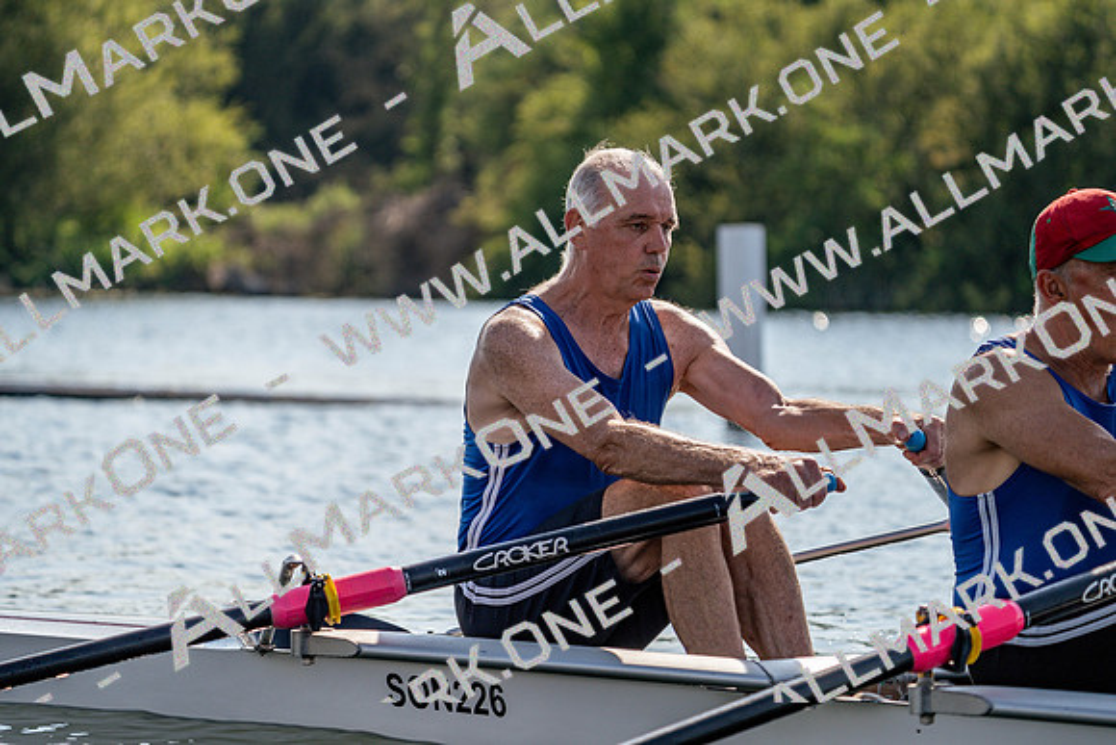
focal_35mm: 200
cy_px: 372
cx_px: 558
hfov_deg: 10.3
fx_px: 6201
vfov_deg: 6.9
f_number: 5.6
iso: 200
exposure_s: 1/1600
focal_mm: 200
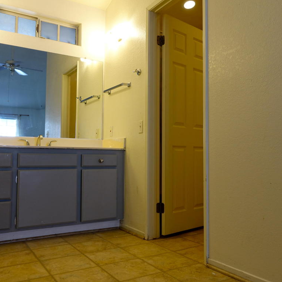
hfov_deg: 51.0
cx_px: 157
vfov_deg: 51.1
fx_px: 295
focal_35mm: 32
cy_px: 141
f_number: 2.8
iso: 100
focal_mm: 9.28
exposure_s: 1/30
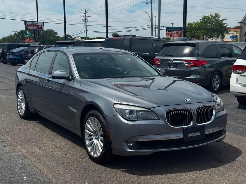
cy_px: 92
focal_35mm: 48
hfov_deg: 39.7
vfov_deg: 30.3
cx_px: 123
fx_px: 341
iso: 64
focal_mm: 6.76
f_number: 1.78
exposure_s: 1/5376
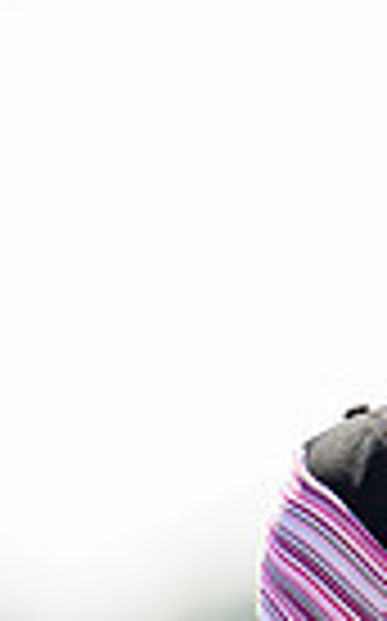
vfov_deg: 0.7
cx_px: 834
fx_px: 50698
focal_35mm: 2998
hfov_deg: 0.4
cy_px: 810
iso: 250
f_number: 4.5
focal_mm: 400
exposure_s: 1/1250
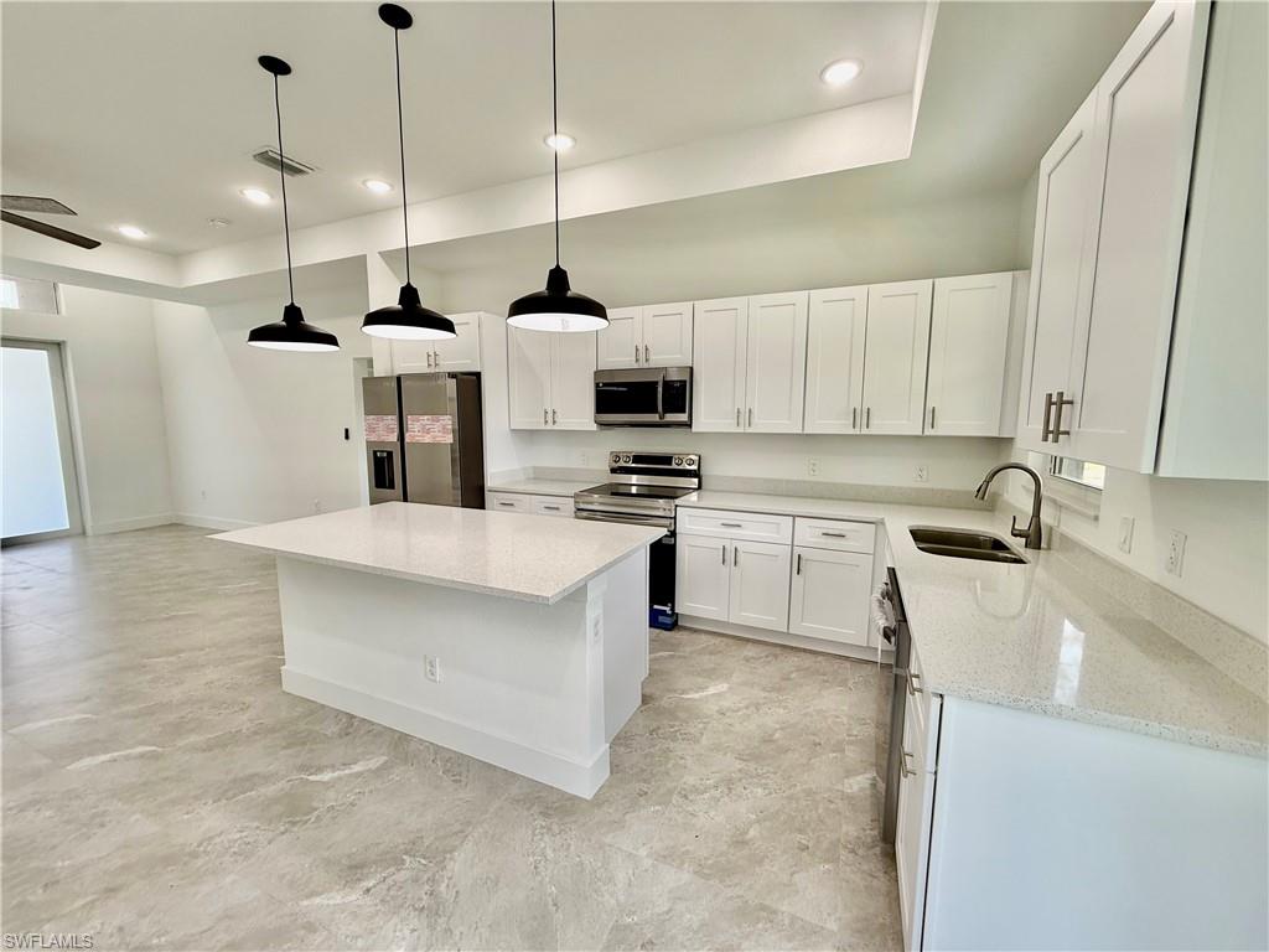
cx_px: 634
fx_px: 513
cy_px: 476
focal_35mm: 14
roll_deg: -0.9
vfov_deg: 85.7
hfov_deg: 102.1
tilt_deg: -6.6
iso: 80
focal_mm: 2.22
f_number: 2.2
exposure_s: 1/120
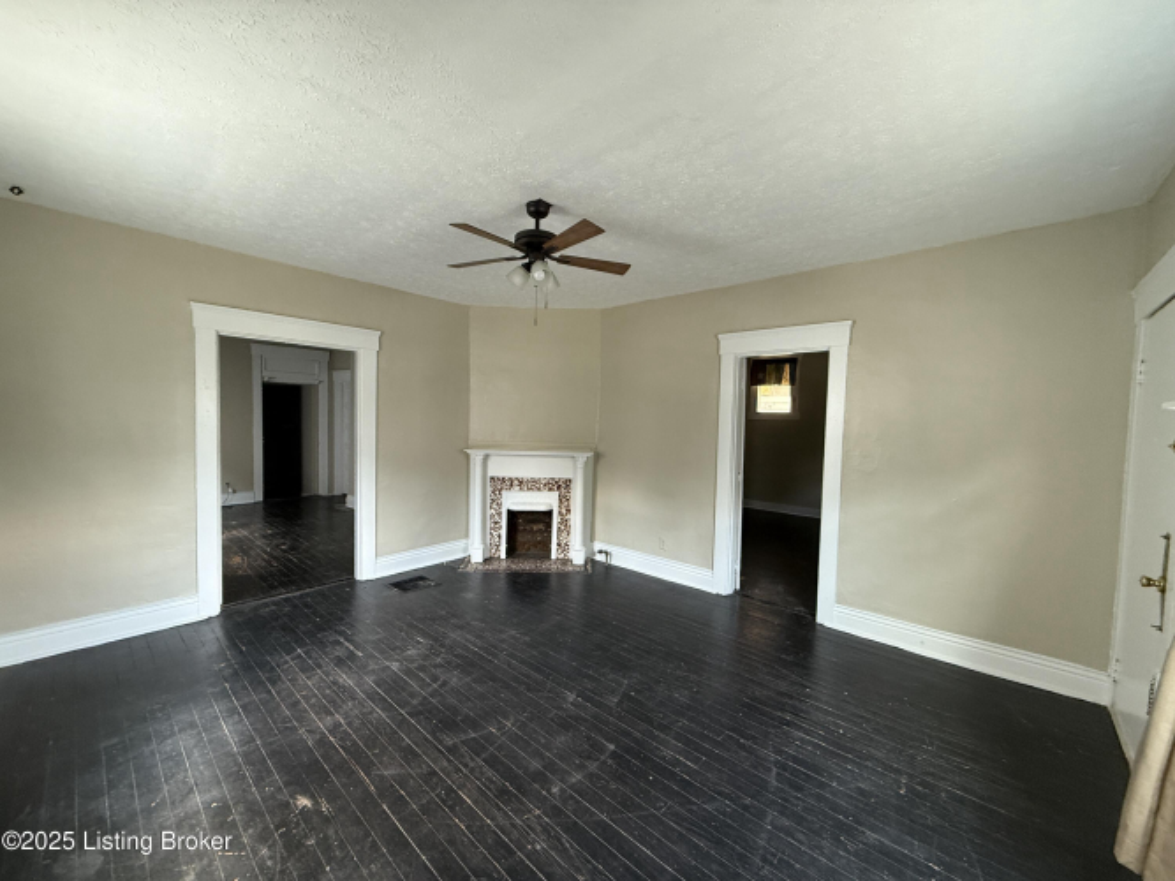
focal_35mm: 14
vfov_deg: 85.7
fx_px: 475
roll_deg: -1.9
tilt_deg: -2.5
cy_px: 440
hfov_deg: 102.1
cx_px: 588
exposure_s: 1/60
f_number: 2.2
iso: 320
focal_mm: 2.22
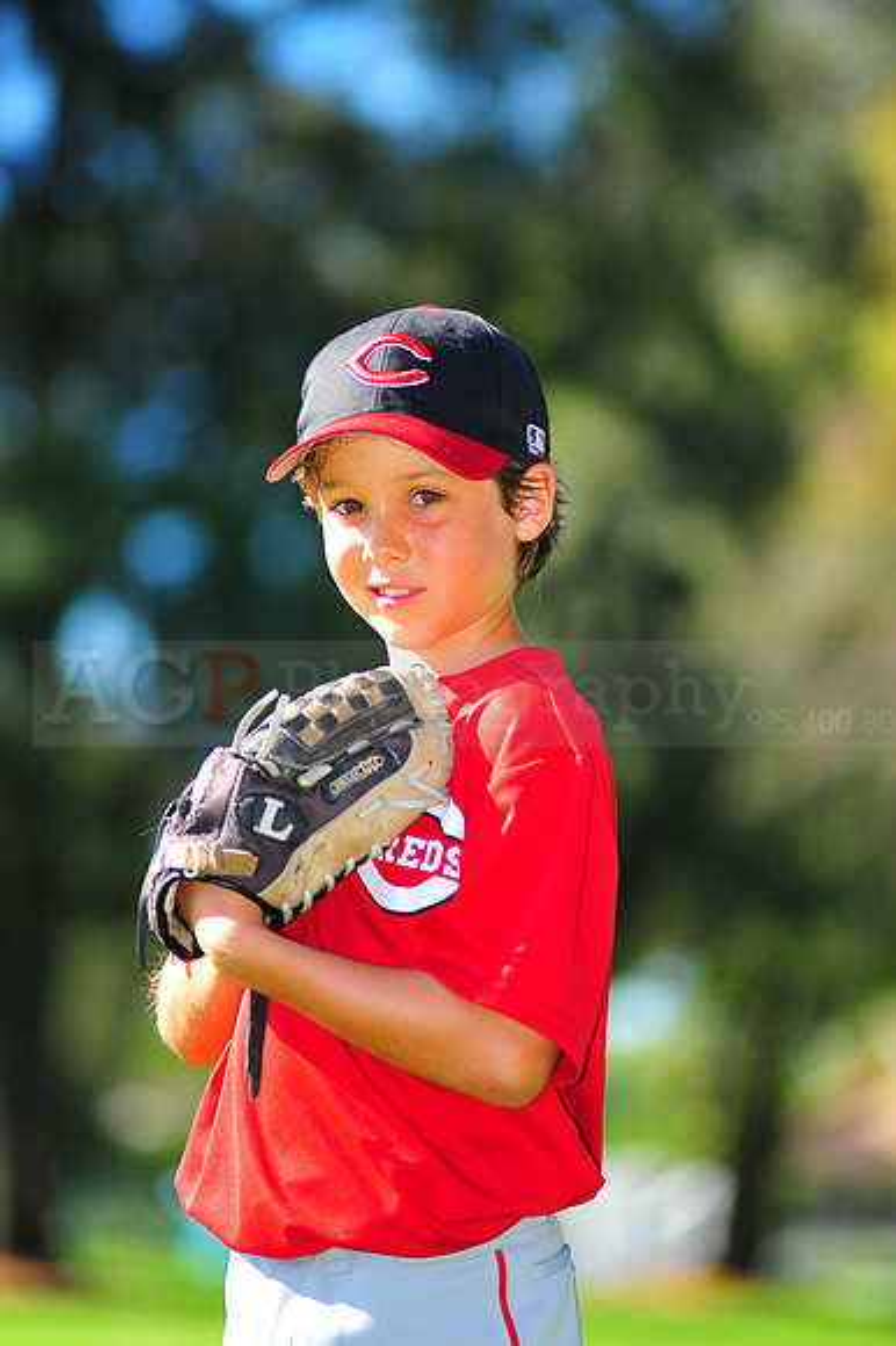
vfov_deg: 11.4
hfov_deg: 7.6
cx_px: 448
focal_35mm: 180
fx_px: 6728
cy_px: 673
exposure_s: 1/640
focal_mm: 180
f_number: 3.5
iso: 200
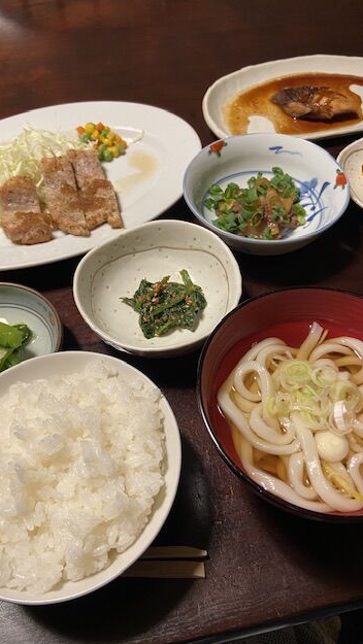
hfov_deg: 40.2
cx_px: 176
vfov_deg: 66.0
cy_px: 319
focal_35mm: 29
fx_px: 496
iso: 125
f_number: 1.8
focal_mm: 4.25
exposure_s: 1/50
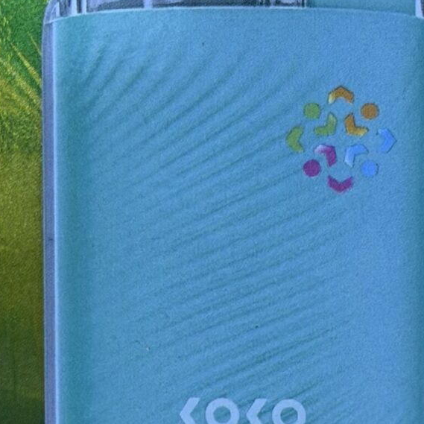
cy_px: 329
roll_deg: -1.0
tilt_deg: -11.5
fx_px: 2647
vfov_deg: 9.1
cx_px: 241
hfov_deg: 9.2
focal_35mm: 191
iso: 500
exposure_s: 1/40
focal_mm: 6.76
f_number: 1.78
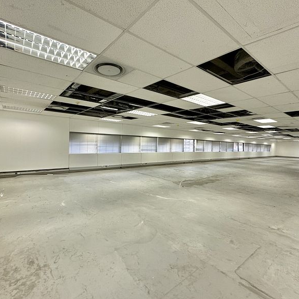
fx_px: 166
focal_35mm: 17
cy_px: 146
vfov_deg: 84.0
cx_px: 129
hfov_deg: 83.5
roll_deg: -2.0
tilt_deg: -0.8
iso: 125
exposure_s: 1/100
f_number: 2.2
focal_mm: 2.22
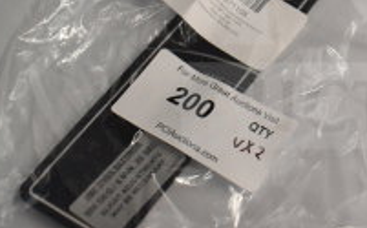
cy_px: 5
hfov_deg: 21.4
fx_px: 929
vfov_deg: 13.8
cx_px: 385
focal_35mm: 93
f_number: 3.8
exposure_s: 1/30
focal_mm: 20
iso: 500
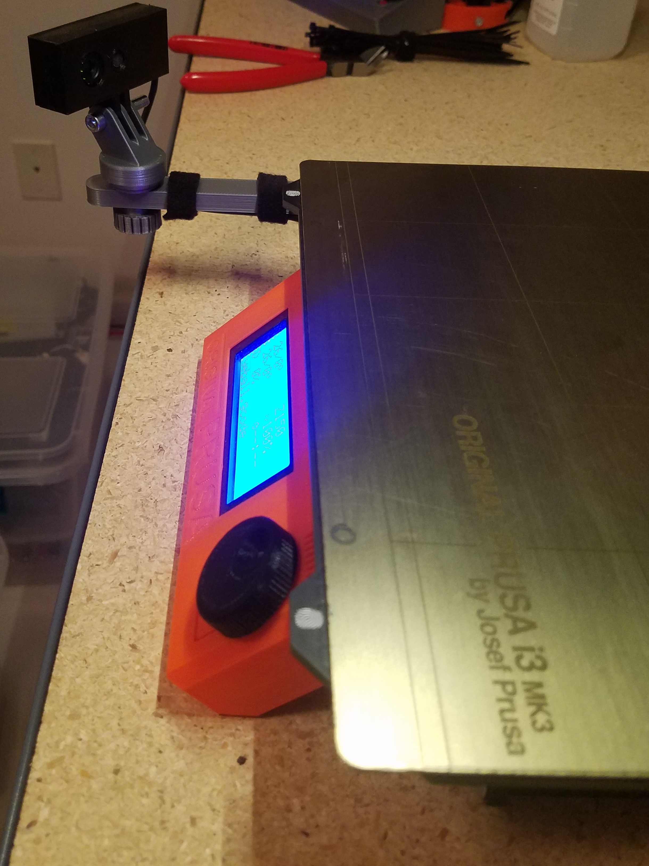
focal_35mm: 26
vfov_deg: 67.3
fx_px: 650
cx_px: 324
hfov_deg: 53.1
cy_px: 433
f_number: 1.7
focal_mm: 4.2
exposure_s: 1/24
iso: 200
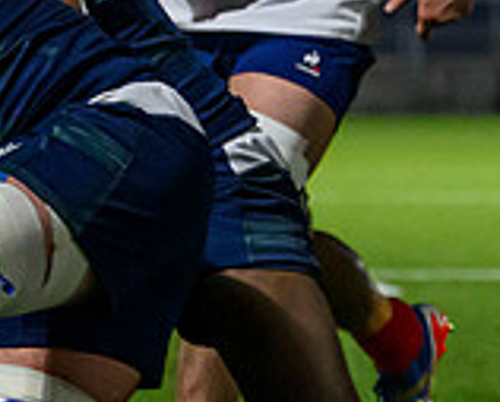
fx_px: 7932
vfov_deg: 2.9
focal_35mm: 535
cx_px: -582
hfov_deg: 3.6
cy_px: 482
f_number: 3.5
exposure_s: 1/1600
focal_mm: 102
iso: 6400
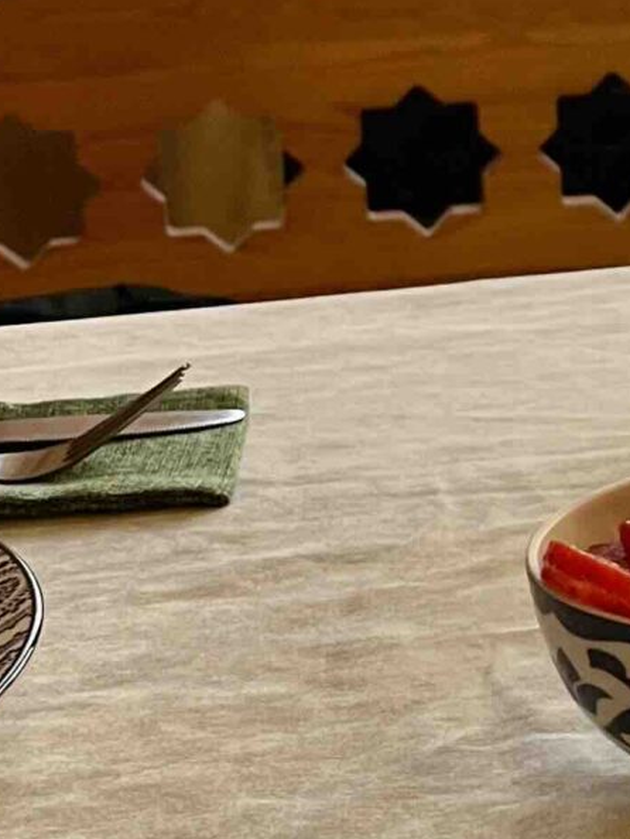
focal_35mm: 112
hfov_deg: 12.4
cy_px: 130
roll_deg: +1.3
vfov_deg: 17.4
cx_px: 1044
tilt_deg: -13.2
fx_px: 2716
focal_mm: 5.1
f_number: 1.6
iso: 80
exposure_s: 1/50
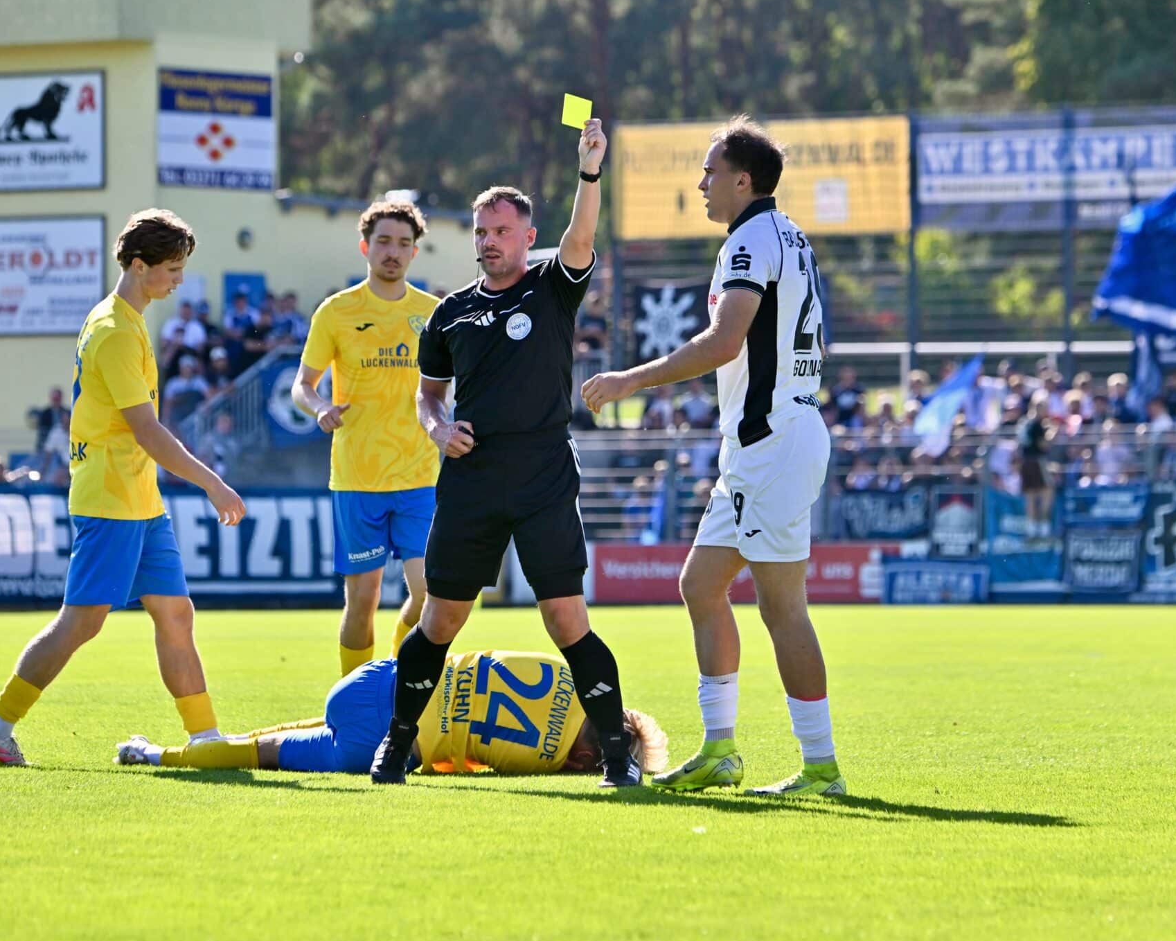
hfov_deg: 7.8
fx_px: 8665
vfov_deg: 6.2
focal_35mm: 249
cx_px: 630
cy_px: 471
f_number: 5.3
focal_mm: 220
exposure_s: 1/1600
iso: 500
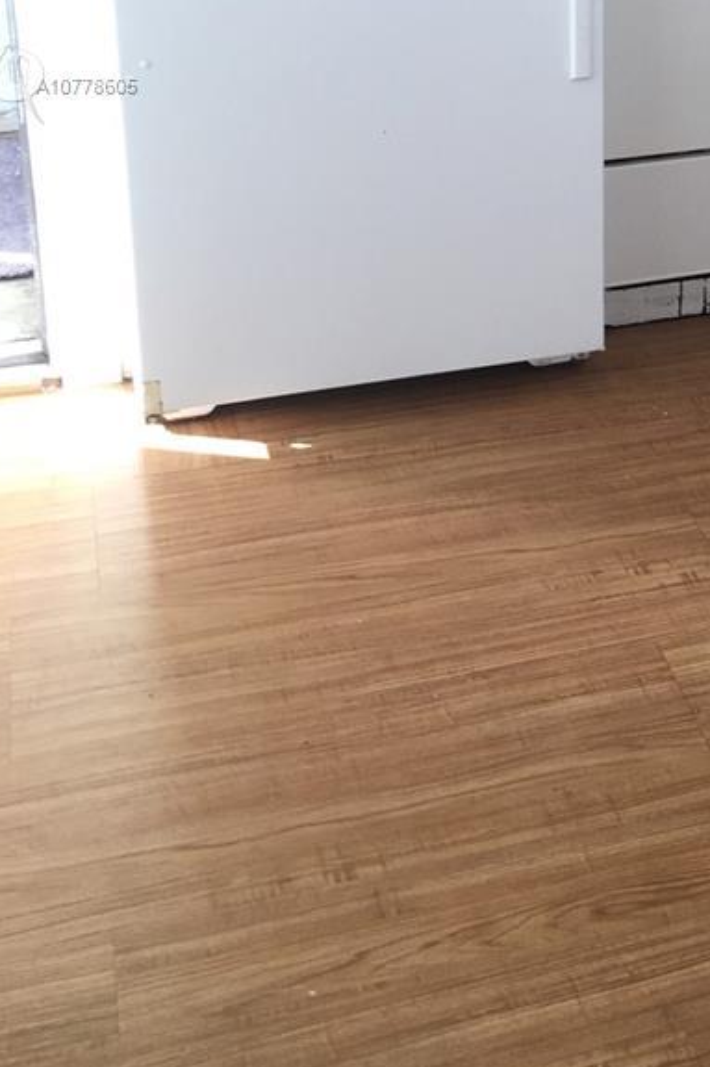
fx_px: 1865
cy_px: 85
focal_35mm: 63
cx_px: 805
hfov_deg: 20.4
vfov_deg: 30.4
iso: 25
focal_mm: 4.15
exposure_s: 1/60
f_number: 2.2
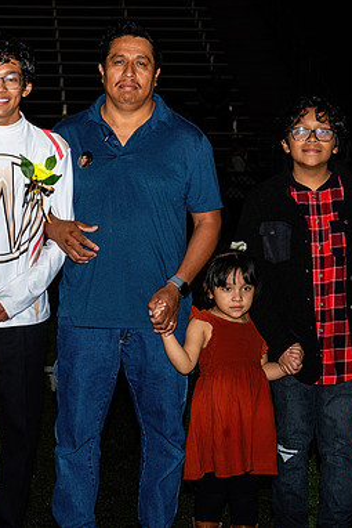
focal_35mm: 110
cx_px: 10
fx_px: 1612
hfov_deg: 12.3
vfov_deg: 18.6
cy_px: 230
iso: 320
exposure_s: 1/200
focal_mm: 42
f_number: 5
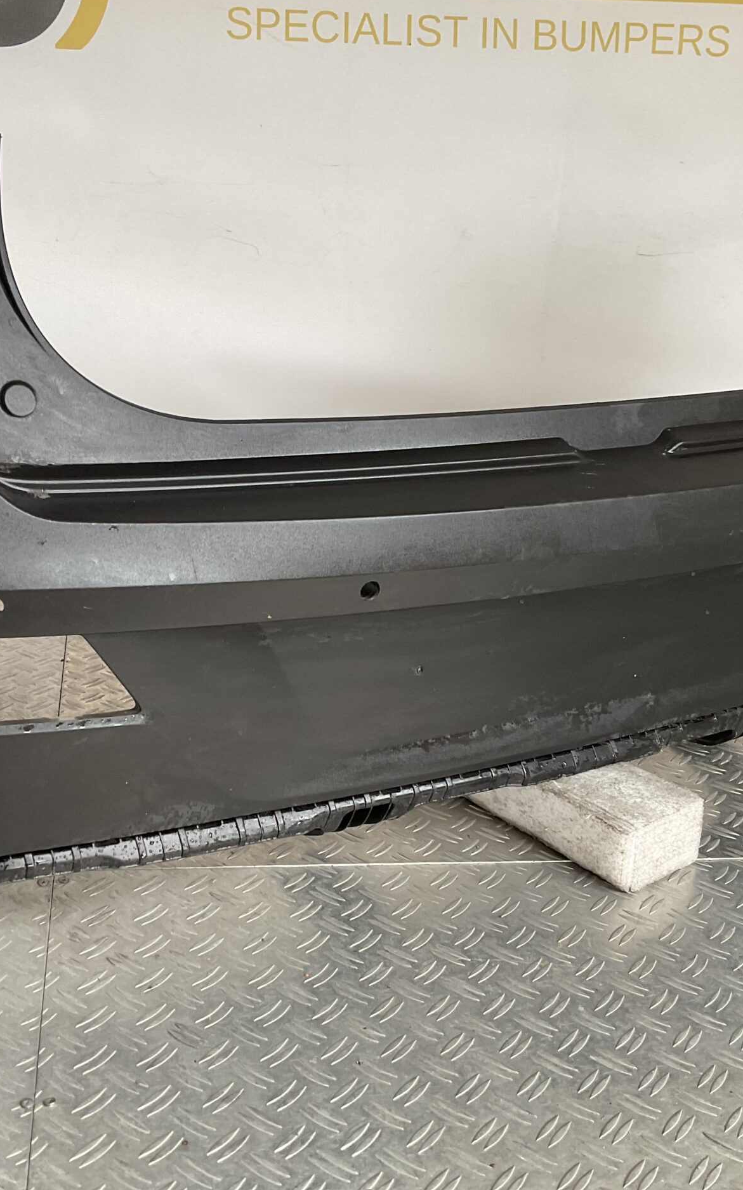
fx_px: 1361
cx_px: 277
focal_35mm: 42
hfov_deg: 30.4
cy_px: 601
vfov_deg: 47.2
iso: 40
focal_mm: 3
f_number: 1.8
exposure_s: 1/50
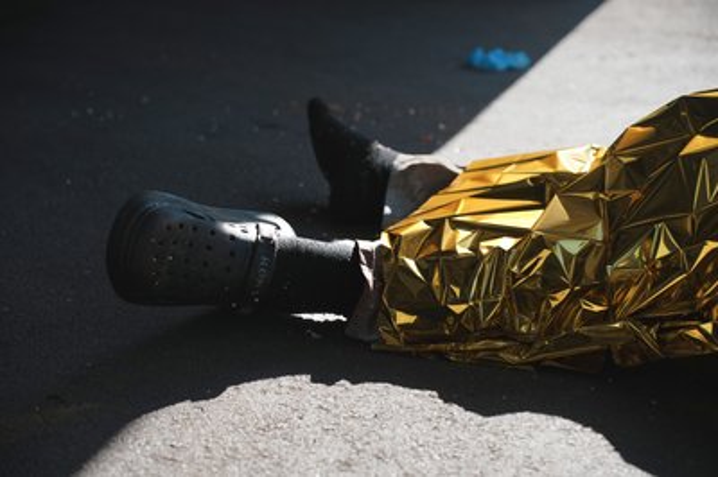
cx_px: 359
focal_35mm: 75
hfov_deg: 27.0
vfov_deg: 18.2
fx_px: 1495
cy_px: 238
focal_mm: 75
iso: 200
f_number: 4.5
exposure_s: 1/1667
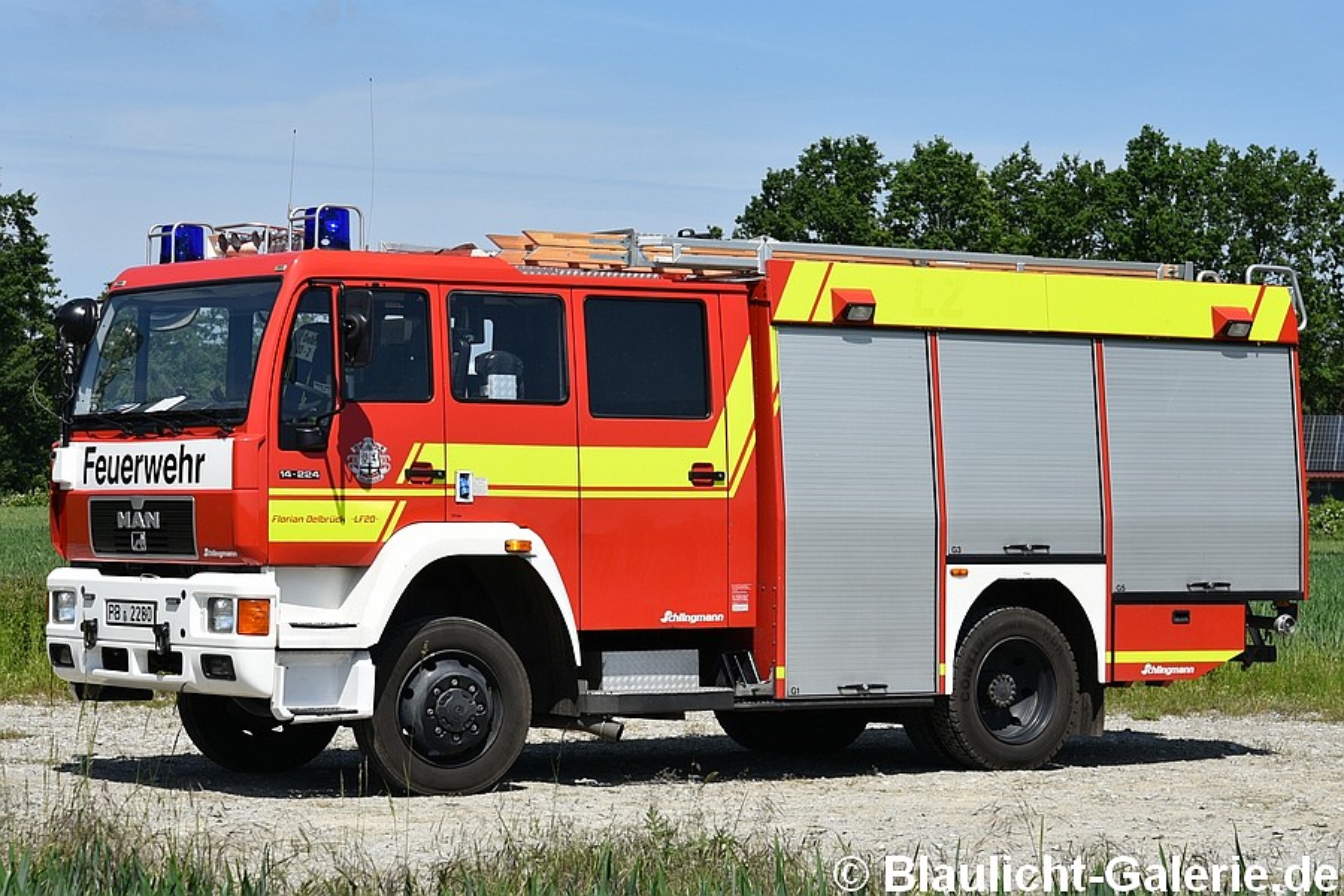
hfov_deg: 23.9
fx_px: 3173
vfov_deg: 16.1
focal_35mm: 85
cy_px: 448
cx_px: 672
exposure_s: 1/400
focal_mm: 85
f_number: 10
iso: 200
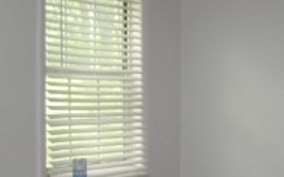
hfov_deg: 21.2
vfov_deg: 13.4
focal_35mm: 97
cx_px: 226
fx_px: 750
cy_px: 142
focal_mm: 5
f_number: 3.2
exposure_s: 1/30
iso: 200
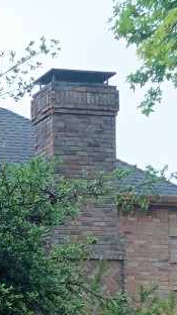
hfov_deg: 10.4
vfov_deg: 21.4
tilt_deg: +3.0
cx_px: -301
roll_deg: +0.0
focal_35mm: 93
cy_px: 373
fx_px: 778
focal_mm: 4.25
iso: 250
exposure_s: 1/60
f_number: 1.8
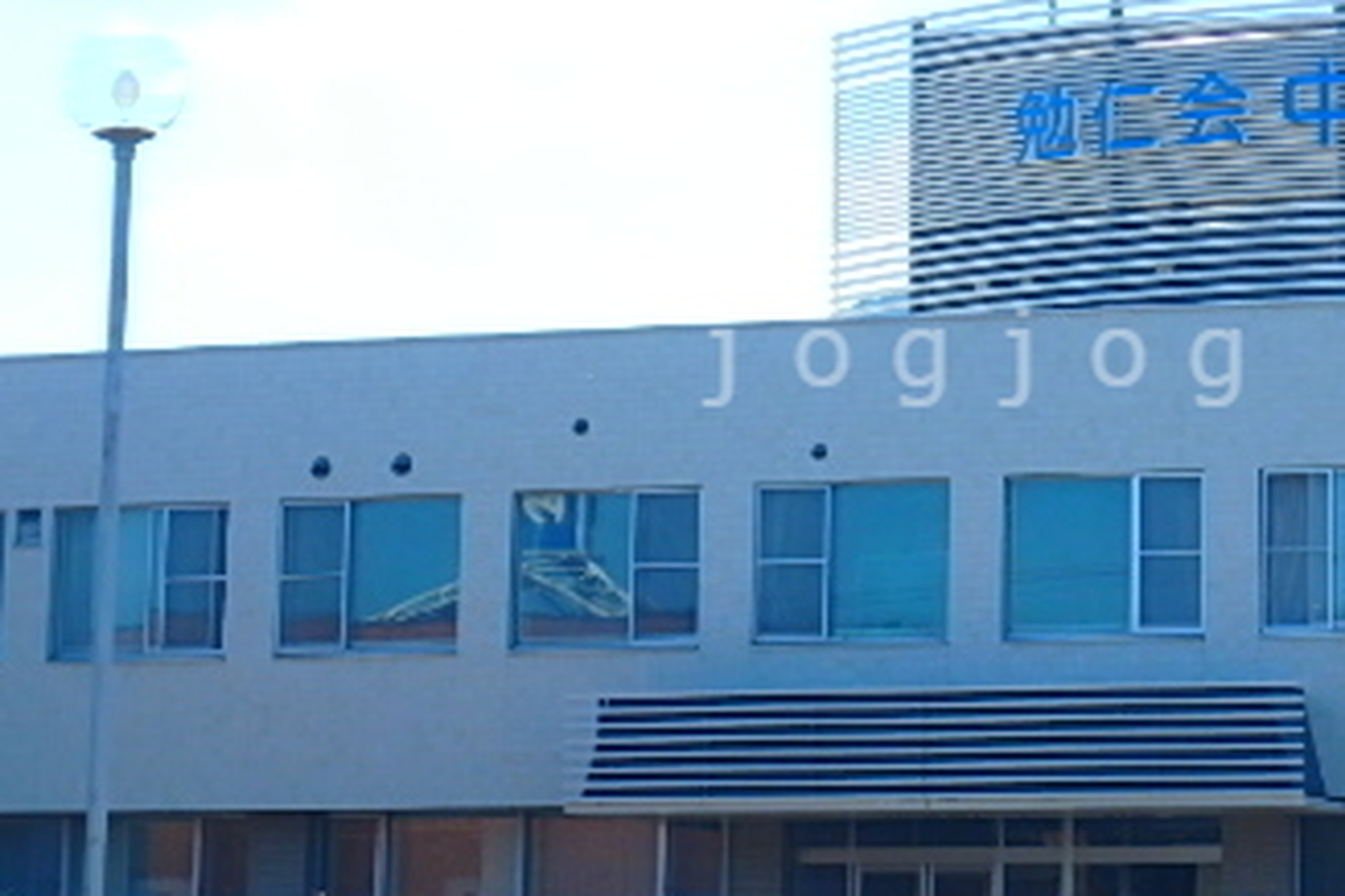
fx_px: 4334
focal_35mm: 116
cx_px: 983
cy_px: 358
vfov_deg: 11.8
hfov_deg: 17.6
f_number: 5.1
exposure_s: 1/400
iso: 125
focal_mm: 10.1
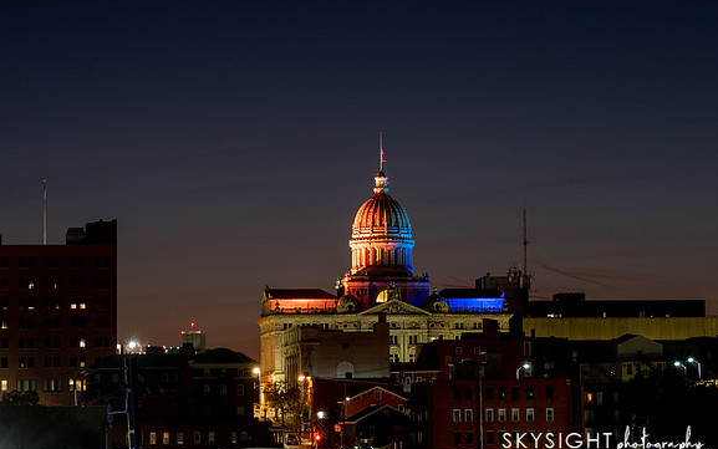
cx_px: 321
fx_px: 3347
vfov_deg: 7.7
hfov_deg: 12.2
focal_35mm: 171
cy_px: 174
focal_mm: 69
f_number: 5.4
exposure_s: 3.2
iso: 125
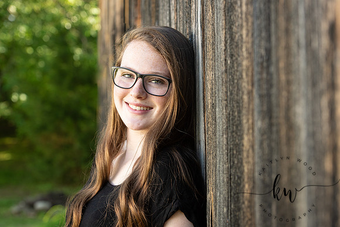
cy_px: 114
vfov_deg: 15.2
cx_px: 170
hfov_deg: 22.6
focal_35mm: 90
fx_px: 850
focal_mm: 90
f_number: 5.6
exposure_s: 1/200
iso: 400
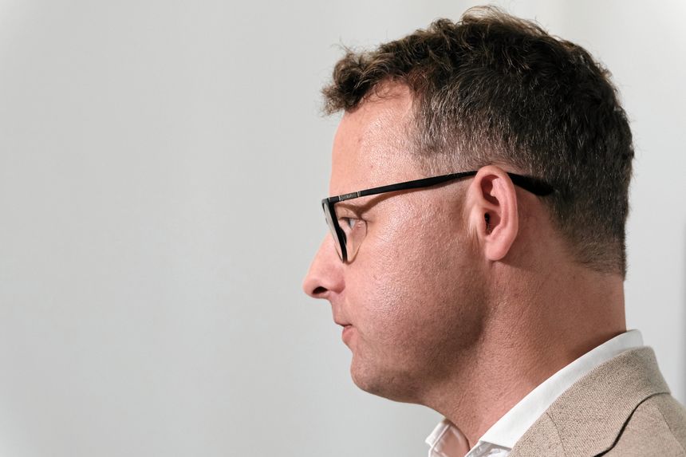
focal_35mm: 129
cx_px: 343
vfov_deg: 10.6
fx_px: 2458
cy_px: 228
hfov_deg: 15.9
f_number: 4
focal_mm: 86
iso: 1600
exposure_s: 1/125
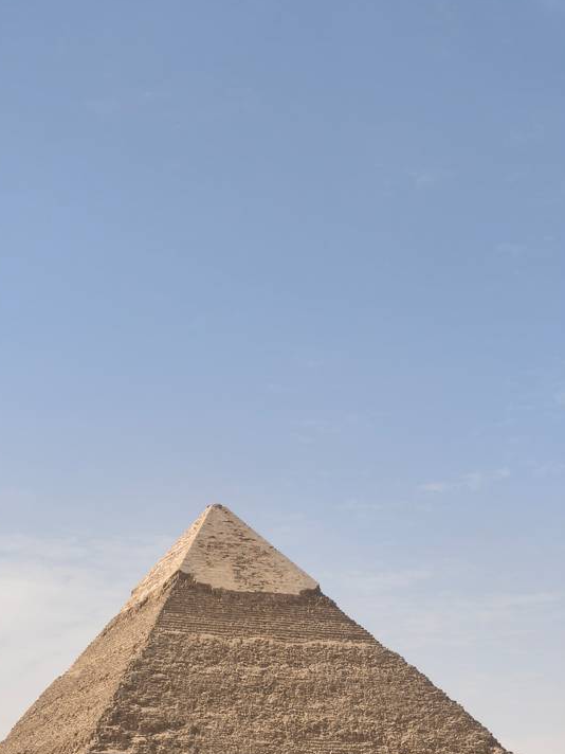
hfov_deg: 23.6
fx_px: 1349
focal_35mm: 62
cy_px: 478
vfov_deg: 31.0
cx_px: 197
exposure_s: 1/859
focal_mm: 7.1
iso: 50
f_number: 1.9
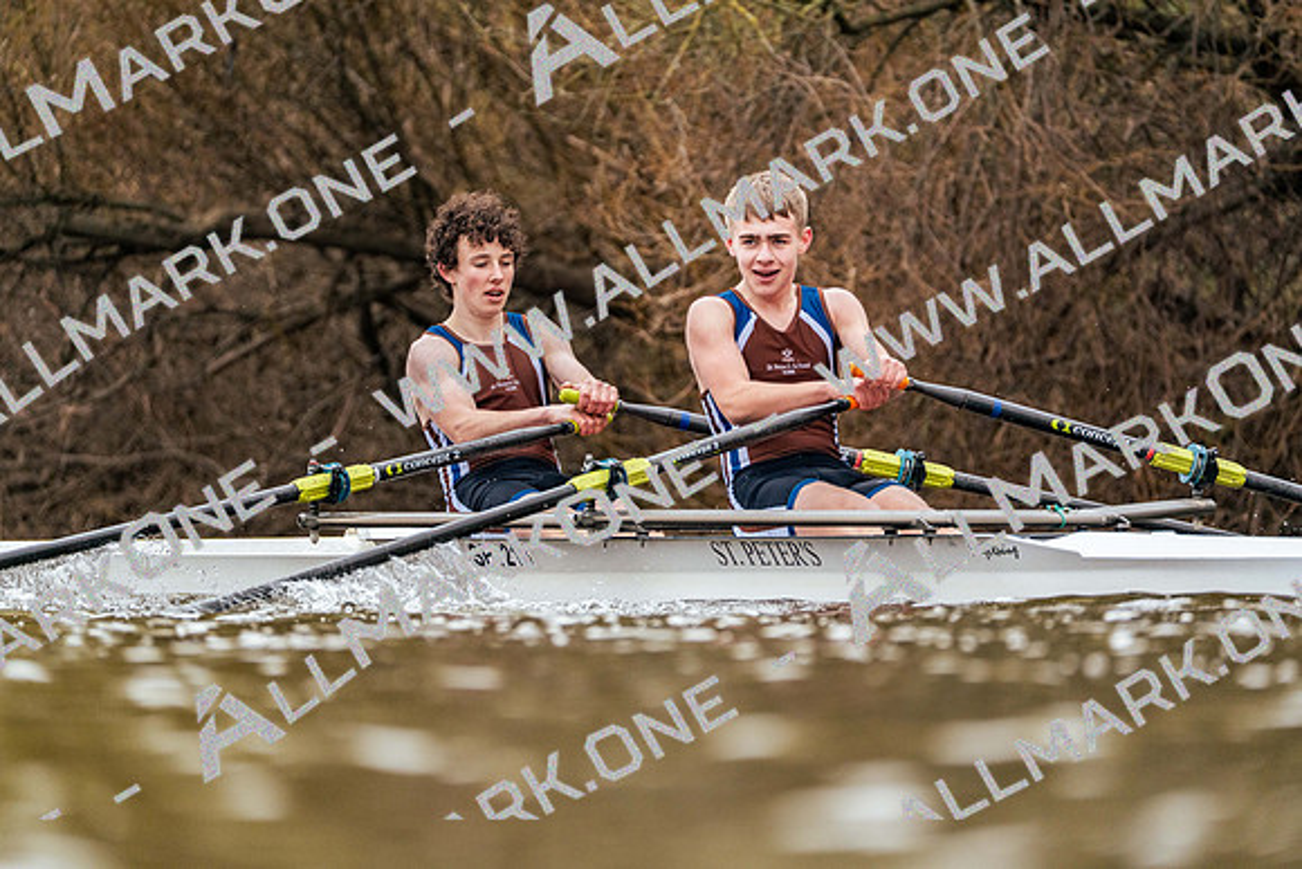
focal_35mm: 518
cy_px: 434
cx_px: 651
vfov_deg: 2.7
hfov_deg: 4.0
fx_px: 18738
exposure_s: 1/2000
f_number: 6.3
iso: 2500
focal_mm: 518
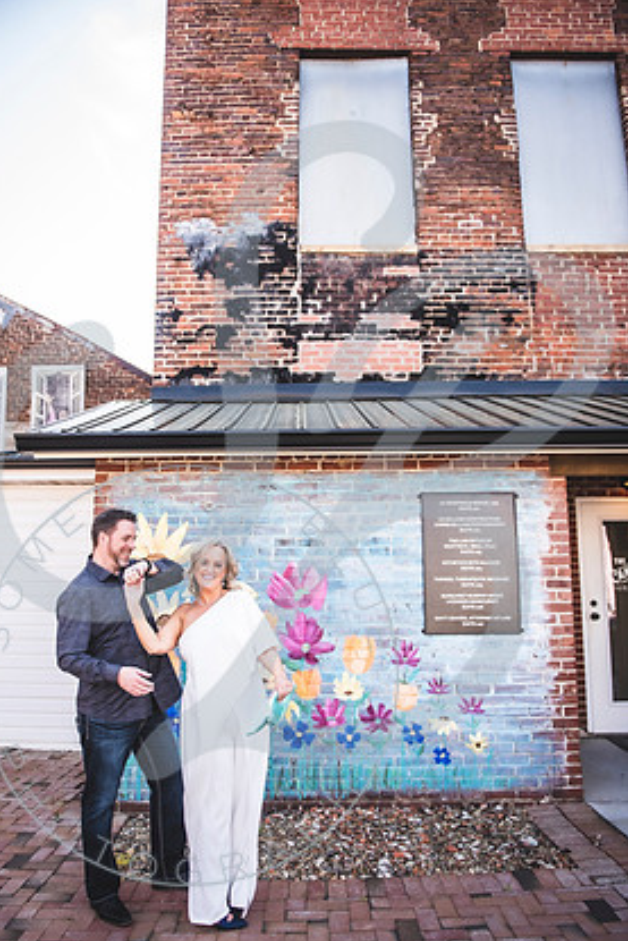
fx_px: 680
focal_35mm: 26
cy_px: 503
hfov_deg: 49.5
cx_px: 290
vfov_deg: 69.3
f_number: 2.8
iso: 100
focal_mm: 24
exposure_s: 1/400
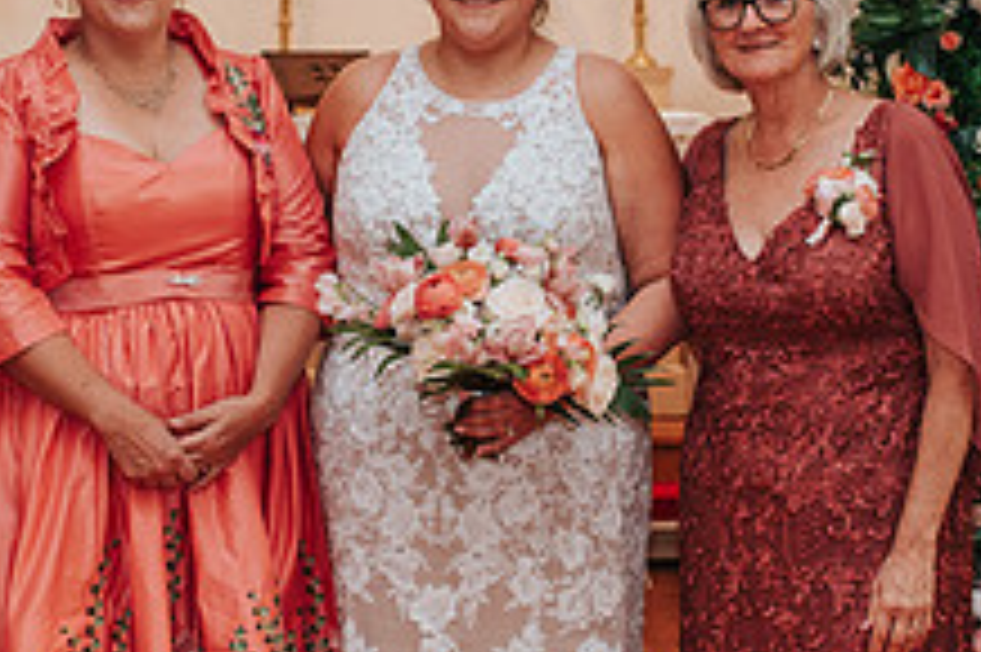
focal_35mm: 105
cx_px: 452
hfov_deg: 19.5
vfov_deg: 13.0
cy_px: 336
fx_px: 2859
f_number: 3.2
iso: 1000
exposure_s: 1/200
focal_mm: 35
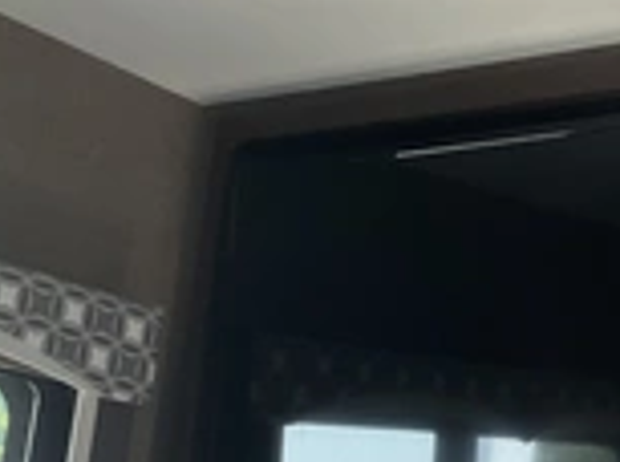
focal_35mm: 76
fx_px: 1358
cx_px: 462
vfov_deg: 18.6
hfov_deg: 25.4
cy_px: 503
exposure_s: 1/60
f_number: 1.8
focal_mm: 3
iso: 160
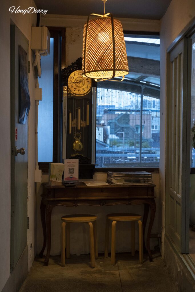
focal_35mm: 58
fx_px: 471
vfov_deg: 34.5
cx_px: 98
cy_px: 146
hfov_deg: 23.4
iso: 5000
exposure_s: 1/160
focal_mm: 58
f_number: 5.6
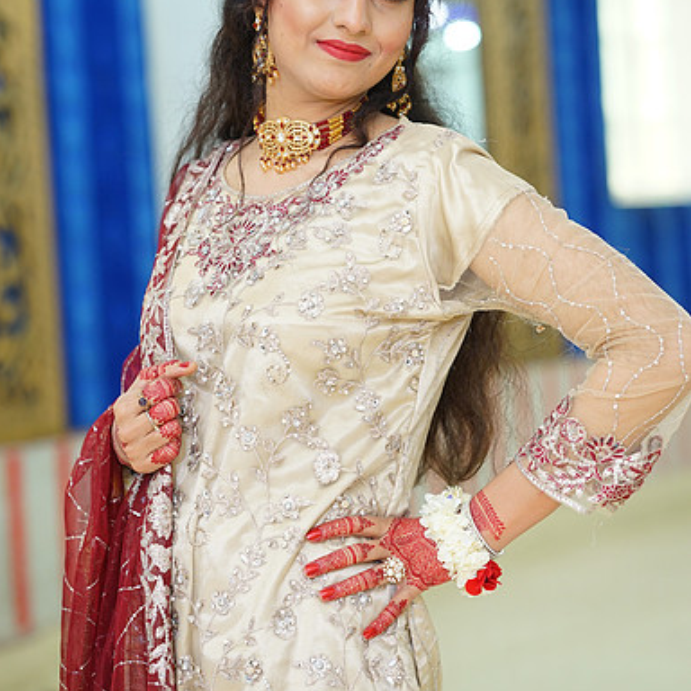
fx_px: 2462
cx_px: 345
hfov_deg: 16.0
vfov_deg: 16.0
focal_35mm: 109
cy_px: 241
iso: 640
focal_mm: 85
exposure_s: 1/160
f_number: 2.8
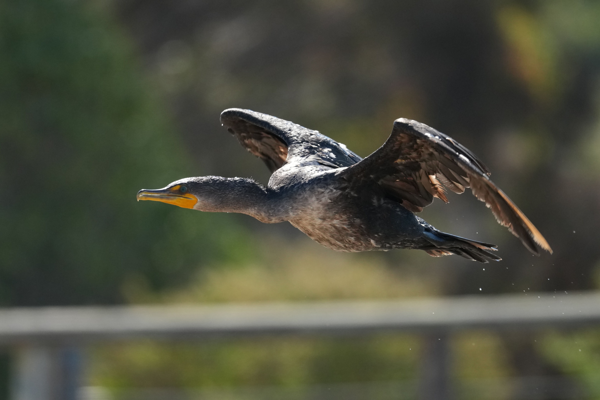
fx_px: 13999
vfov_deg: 1.6
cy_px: 200
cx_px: 300
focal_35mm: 840
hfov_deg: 2.5
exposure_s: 1/3200
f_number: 6.3
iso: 2500
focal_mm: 560
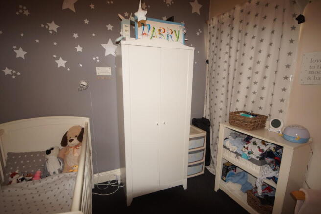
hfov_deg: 95.0
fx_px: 147
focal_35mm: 16
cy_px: 107
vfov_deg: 72.0
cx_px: 160
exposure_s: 1/60
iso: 800
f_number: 4.5
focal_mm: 11
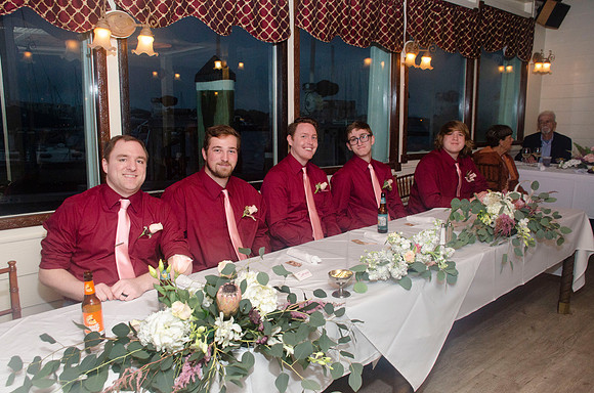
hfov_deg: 62.0
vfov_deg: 43.4
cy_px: 196
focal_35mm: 30
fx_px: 494
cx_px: 297
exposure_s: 1/60
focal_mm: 20
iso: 400
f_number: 5.6
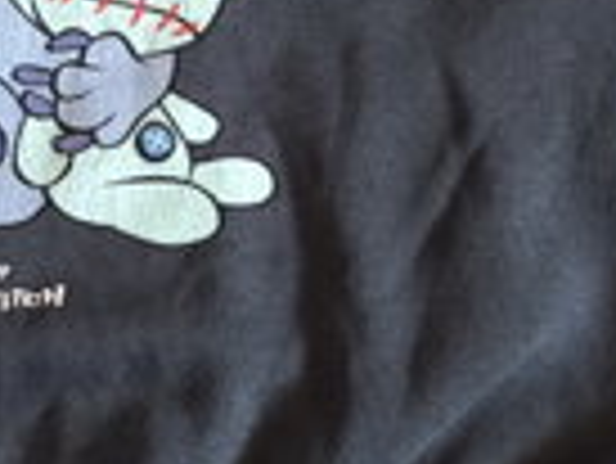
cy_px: -101
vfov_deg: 13.8
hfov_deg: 18.7
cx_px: 135
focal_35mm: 104
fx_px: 1852
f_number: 1.6
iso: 1000
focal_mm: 6.57
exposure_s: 1/33.3
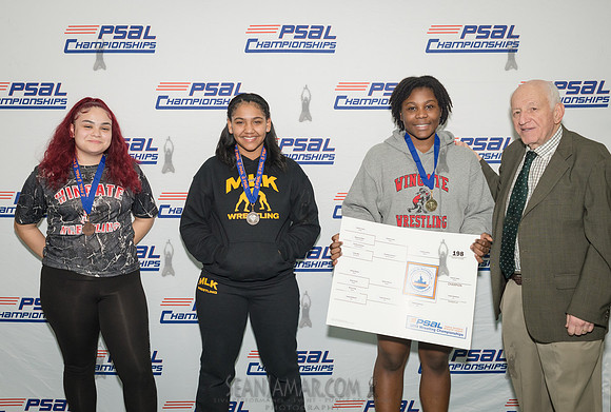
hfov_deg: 48.0
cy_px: 197
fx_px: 683
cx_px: 260
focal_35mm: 40
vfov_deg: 33.6
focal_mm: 35
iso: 1600
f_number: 5
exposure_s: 1/250
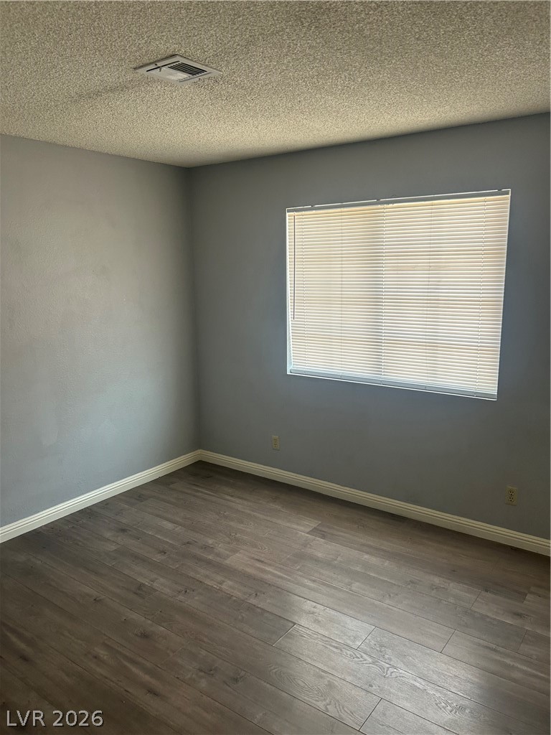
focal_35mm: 26
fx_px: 552
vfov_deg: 67.3
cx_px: 276
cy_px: 368
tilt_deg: -10.6
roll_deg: +0.4
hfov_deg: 53.1
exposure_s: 1/120
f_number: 1.5
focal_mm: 5.7
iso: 125
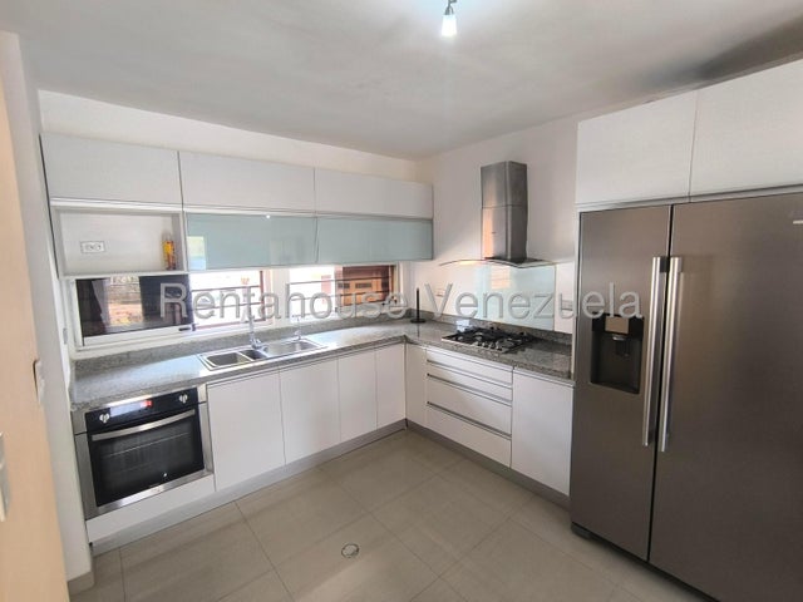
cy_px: 301
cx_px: 402
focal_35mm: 16
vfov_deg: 78.1
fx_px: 371
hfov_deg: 94.5
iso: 125
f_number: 2.2
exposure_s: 1/50
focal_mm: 1.65
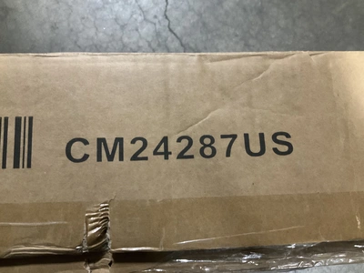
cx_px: 182
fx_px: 305
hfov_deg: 61.7
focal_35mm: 29
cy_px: 136
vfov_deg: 48.2
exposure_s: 1/30
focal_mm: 3
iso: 500
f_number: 1.8
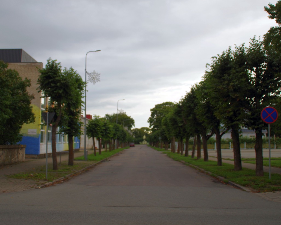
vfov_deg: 37.3
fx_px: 333
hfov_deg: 45.6
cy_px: 101
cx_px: 118
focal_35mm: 40
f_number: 3.5
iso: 100
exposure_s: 1/100
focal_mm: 18
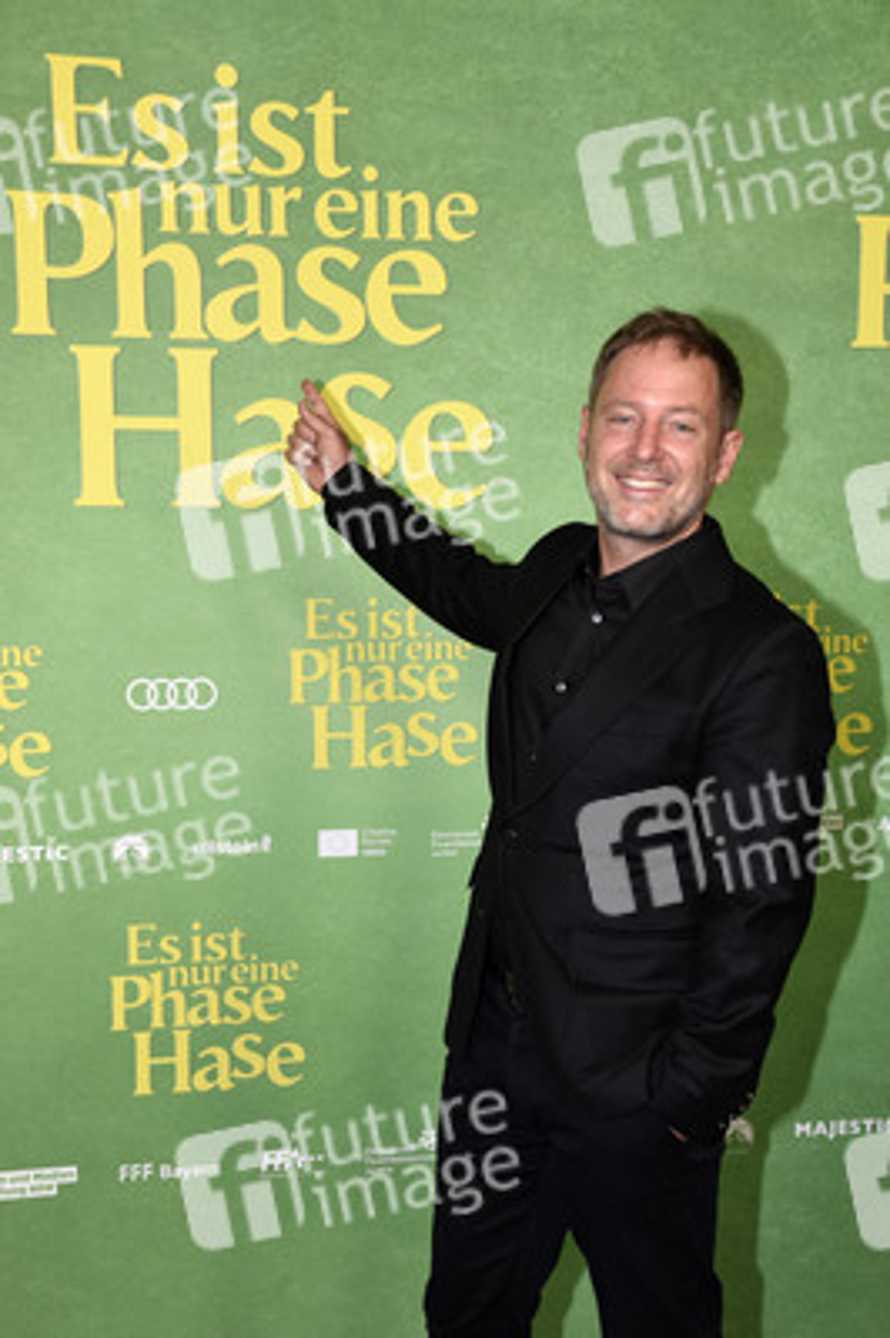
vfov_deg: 41.1
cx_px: 445
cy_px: 669
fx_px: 1783
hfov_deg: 28.0
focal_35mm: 48
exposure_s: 1/125
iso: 500
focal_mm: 48
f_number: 6.3
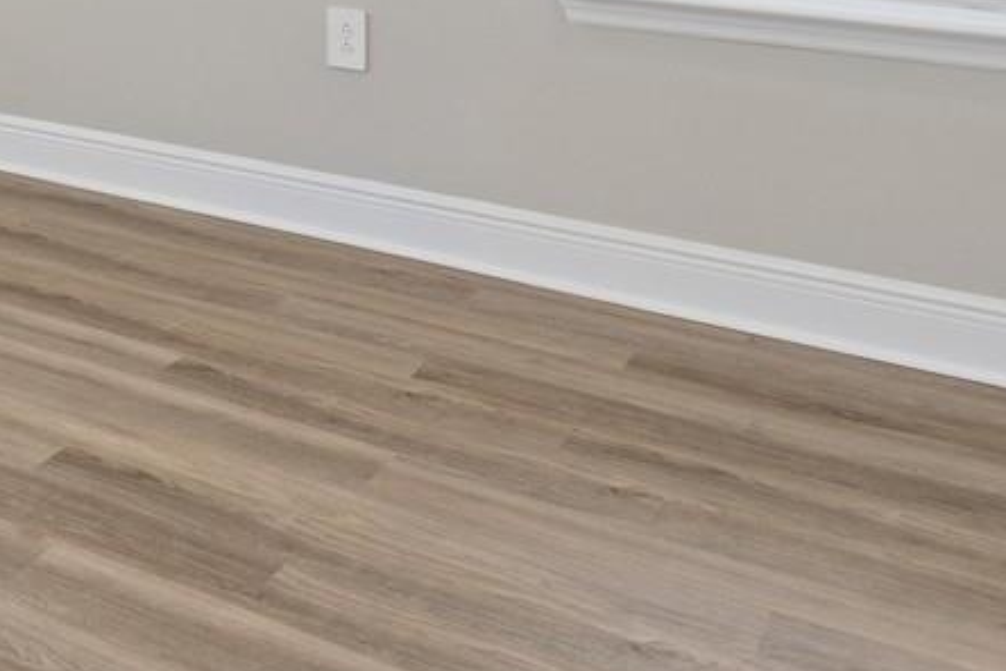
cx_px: -261
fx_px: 1509
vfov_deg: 22.1
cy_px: -235
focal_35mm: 54
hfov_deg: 30.2
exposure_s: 1/25
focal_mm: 10
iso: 200
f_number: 9
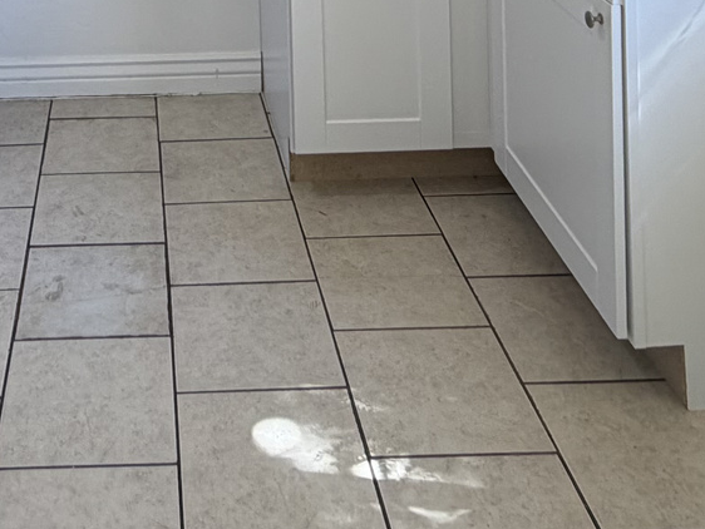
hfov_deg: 36.2
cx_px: 140
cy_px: -327
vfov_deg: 22.0
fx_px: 1039
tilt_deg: -2.0
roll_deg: +2.4
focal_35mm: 51
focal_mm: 2.22
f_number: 2.2
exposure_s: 1/120
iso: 100
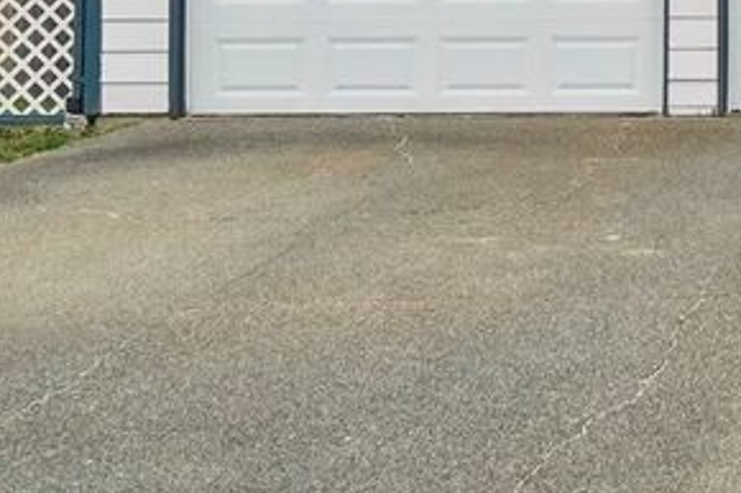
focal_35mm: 106
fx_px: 2181
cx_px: 1170
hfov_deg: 17.1
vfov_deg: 12.1
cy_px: -304
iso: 400
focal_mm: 30
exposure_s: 1/320
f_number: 8
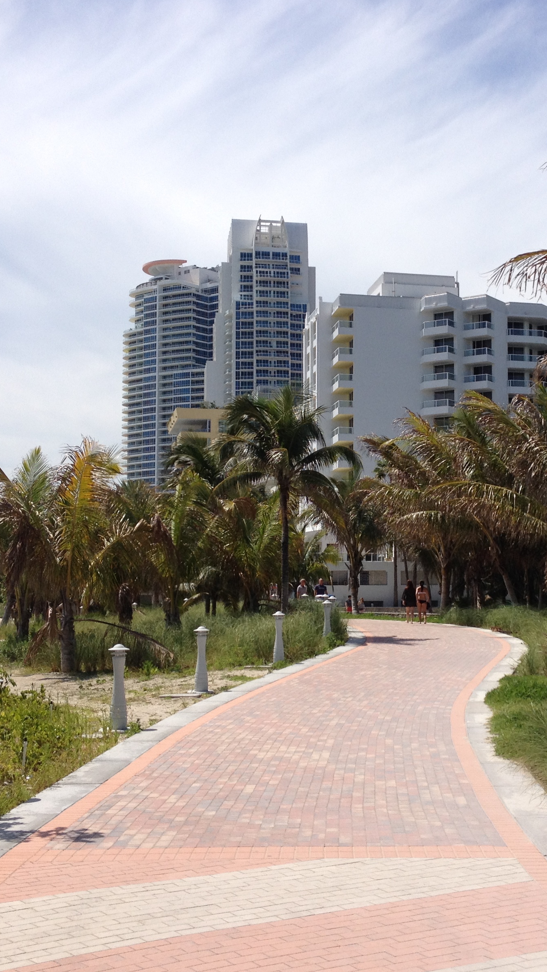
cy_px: 490
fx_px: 1341
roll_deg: +0.6
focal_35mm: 52
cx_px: 411
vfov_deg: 39.9
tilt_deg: +3.0
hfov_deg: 22.8
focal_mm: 4.28
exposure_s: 1/2632
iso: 50
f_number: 2.4
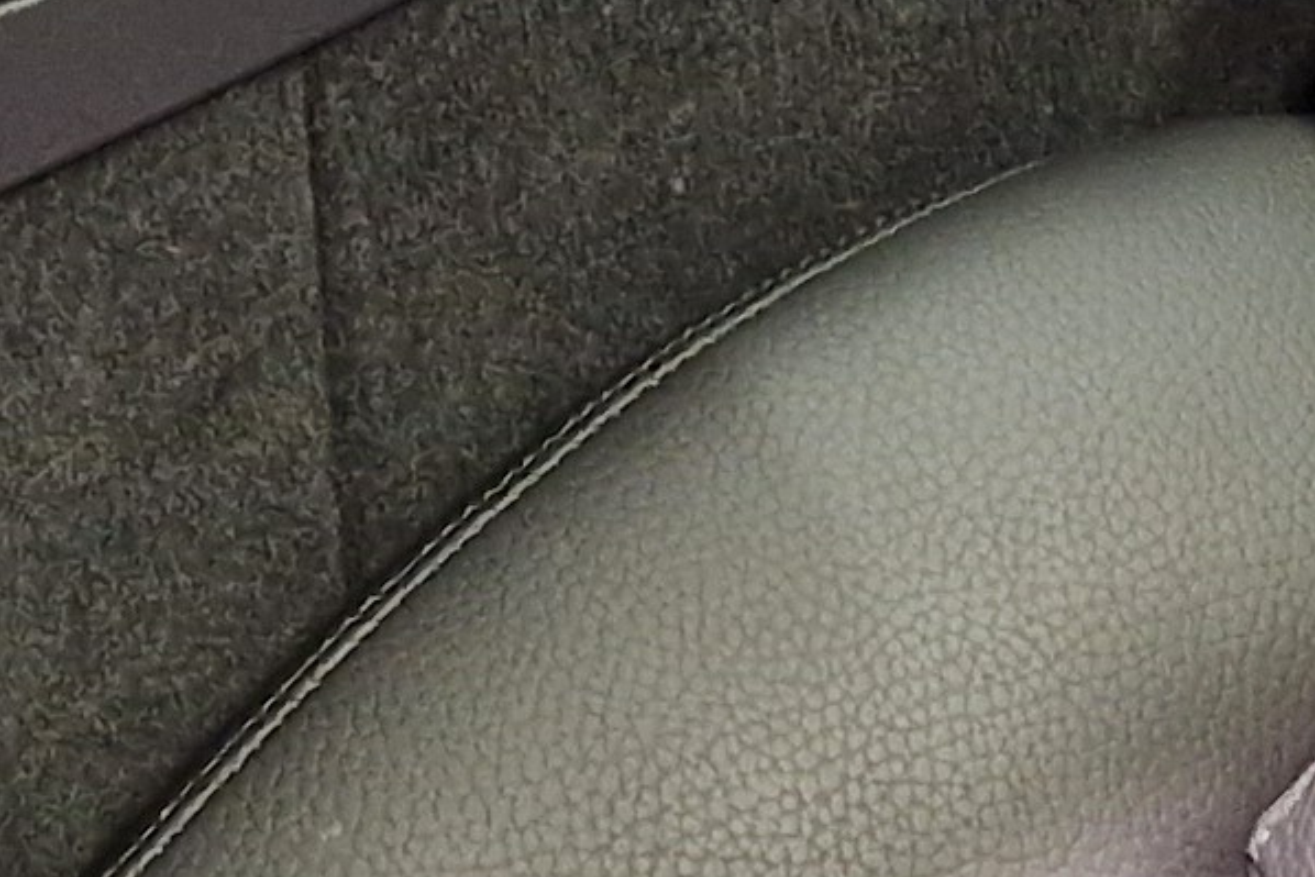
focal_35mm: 160
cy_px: -831
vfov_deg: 8.2
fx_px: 5845
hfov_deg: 12.7
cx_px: 1159
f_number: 1.8
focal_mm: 5.4
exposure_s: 1/100
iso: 500
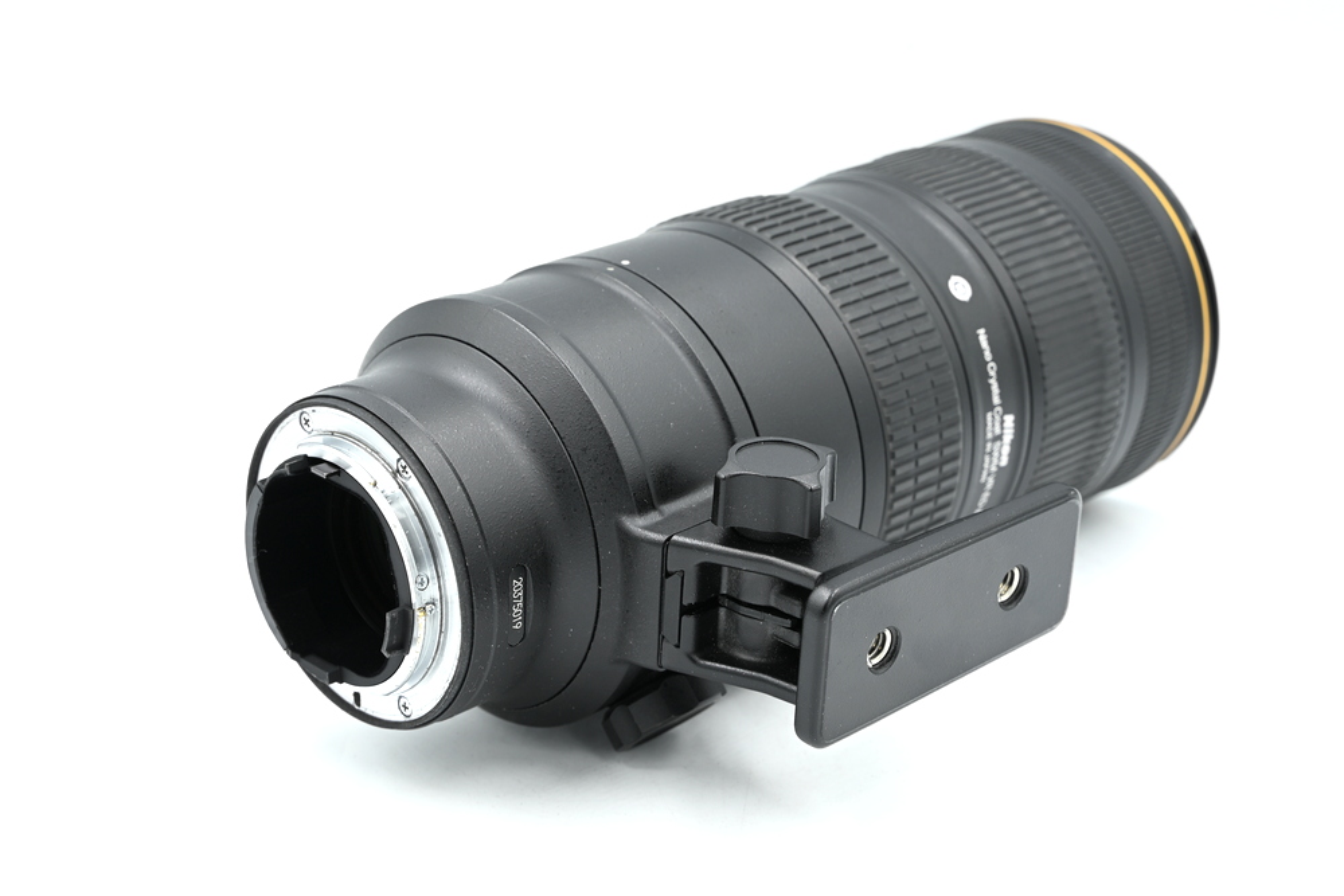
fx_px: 2352
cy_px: 448
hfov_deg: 31.9
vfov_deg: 21.6
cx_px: 672
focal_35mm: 63
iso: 200
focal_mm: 63
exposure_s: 1/25
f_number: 11
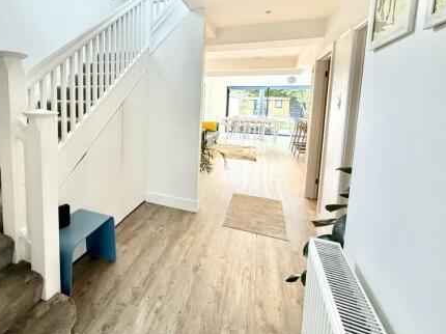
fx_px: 245
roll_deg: -1.2
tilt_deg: -5.6
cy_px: 125
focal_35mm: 19
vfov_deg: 67.6
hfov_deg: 82.2
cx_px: 153
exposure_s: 1/50
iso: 160
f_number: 2.2
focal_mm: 2.22
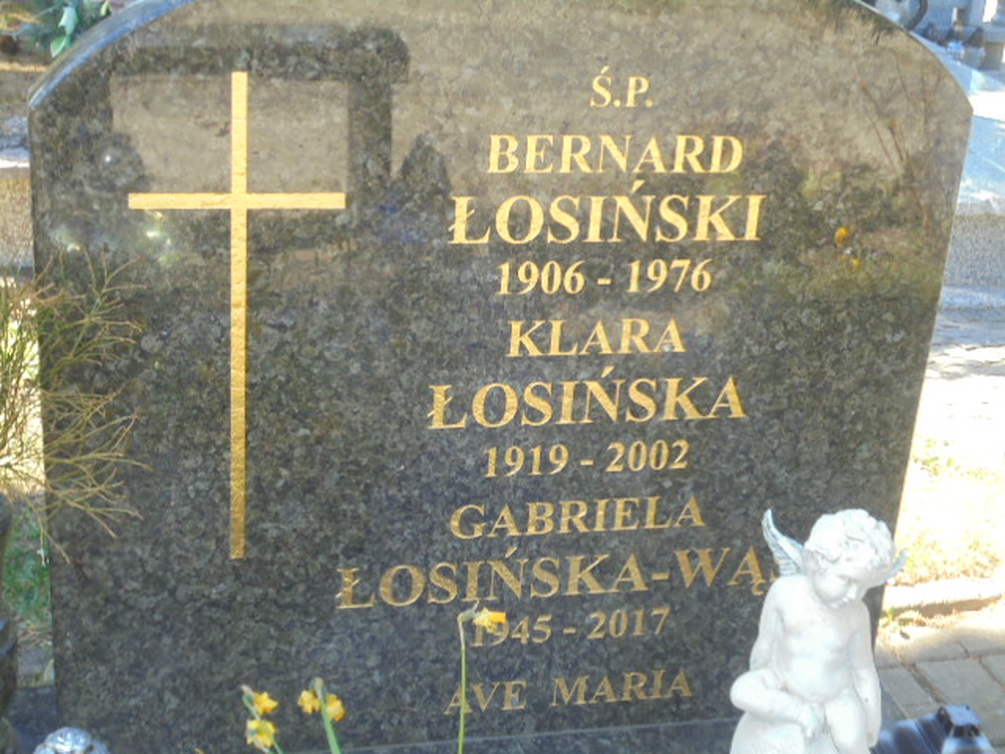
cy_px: 377
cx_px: 502
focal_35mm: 56
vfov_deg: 26.1
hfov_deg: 34.3
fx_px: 1626
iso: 100
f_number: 5.2
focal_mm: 10.1
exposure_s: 1/40
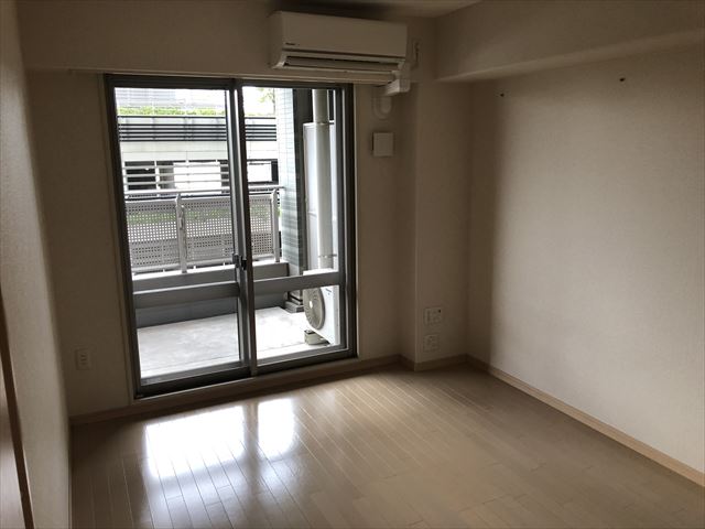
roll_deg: +0.8
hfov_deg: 63.4
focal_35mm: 28
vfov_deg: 49.7
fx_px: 570
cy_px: 264
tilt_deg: -11.2
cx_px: 352
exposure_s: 1/33
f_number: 1.8
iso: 32
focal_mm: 3.99
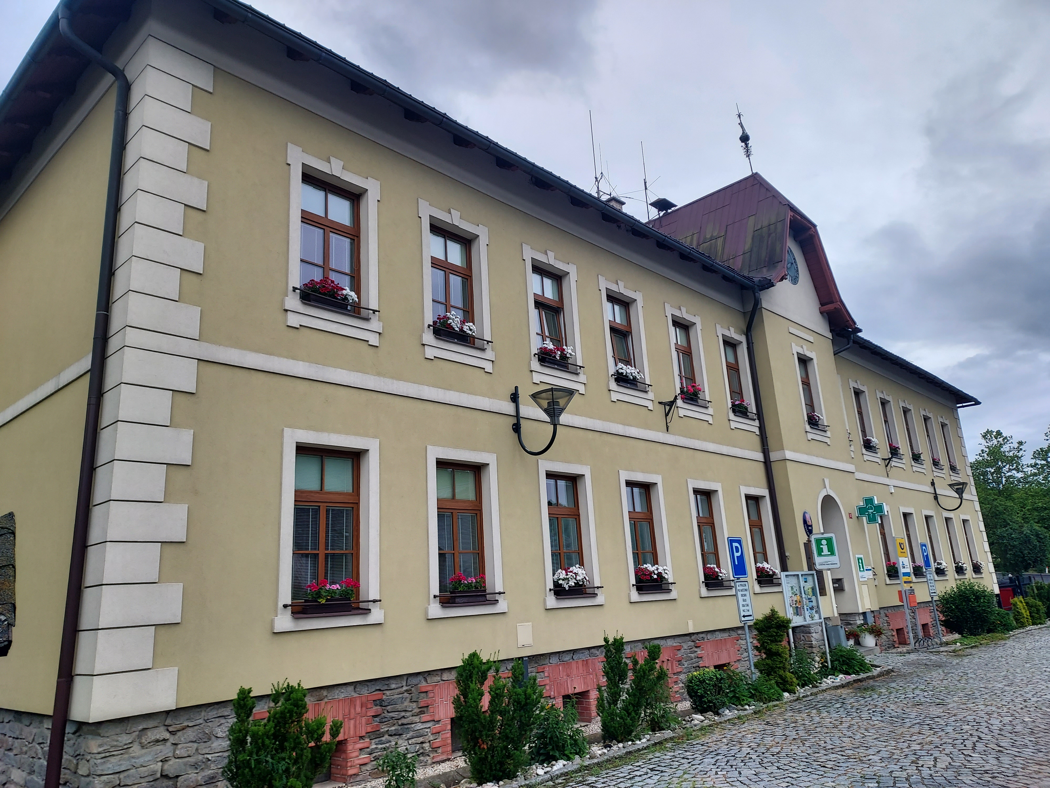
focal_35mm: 24
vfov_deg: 56.8
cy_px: 394
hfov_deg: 71.6
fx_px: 728
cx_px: 525
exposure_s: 1/100
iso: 40
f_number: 1.8
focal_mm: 4.6
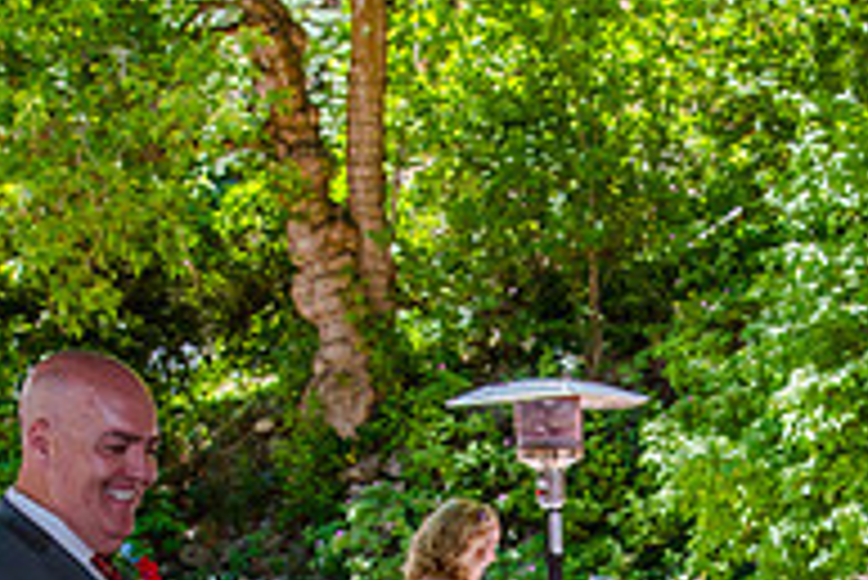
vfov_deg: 14.1
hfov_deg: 21.8
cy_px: 787
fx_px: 2244
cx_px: 616
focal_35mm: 93
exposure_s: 1/200
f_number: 6.3
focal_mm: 31
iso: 320
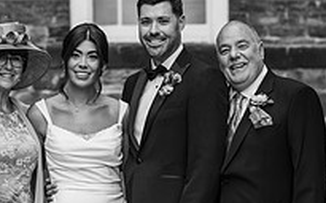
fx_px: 1688
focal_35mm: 190
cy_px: 176
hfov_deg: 11.0
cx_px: 141
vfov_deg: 6.9
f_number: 2.2
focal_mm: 85
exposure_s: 1/640
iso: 100
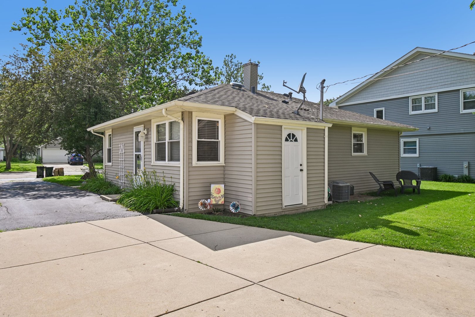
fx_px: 290
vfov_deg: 57.2
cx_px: 238
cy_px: 158
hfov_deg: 78.6
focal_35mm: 22
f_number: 8
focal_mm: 15
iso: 100
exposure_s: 1/250
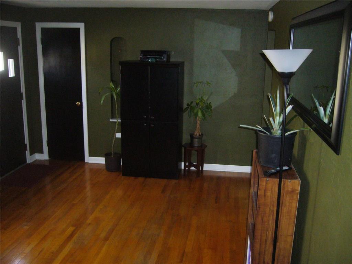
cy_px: 132
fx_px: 356
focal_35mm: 35
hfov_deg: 52.6
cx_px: 176
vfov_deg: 40.7
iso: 400
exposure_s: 1/30
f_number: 2.8
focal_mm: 5.8
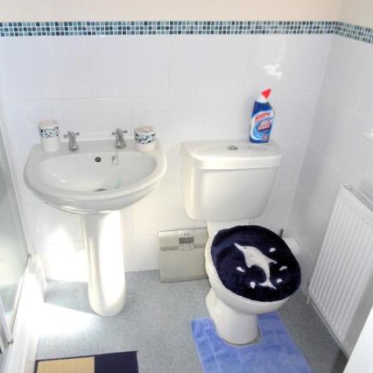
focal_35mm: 29
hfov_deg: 55.5
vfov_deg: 55.6
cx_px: 162
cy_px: 189
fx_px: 354
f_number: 3.3
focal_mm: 4.2
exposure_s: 1/250
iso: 80
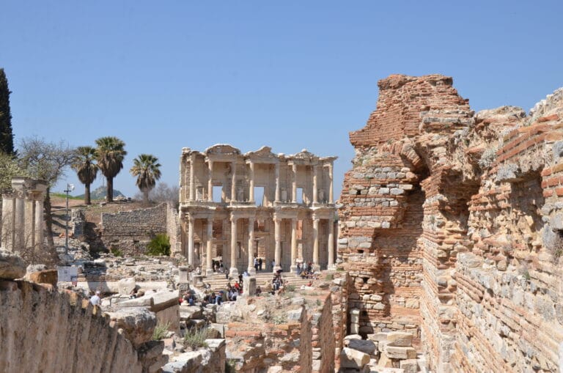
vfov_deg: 35.4
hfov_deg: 51.4
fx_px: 585
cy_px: 186
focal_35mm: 38
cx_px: 282
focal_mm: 25
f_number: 11
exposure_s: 1/500
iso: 400
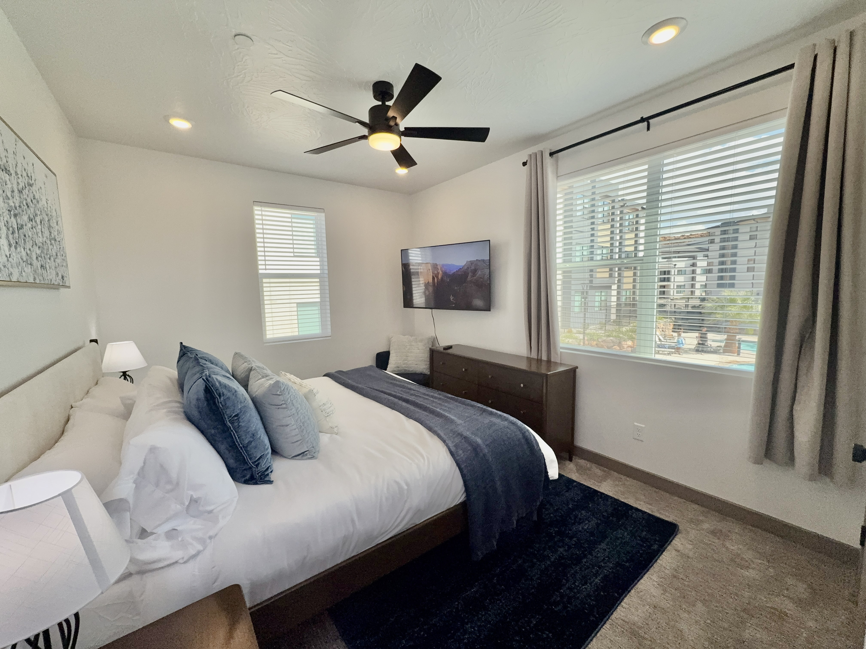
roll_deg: +0.8
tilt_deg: -5.2
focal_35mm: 14
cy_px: 324
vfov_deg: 85.7
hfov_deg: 102.1
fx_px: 350
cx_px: 433
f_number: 2.2
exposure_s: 1/351
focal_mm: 2.22
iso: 64
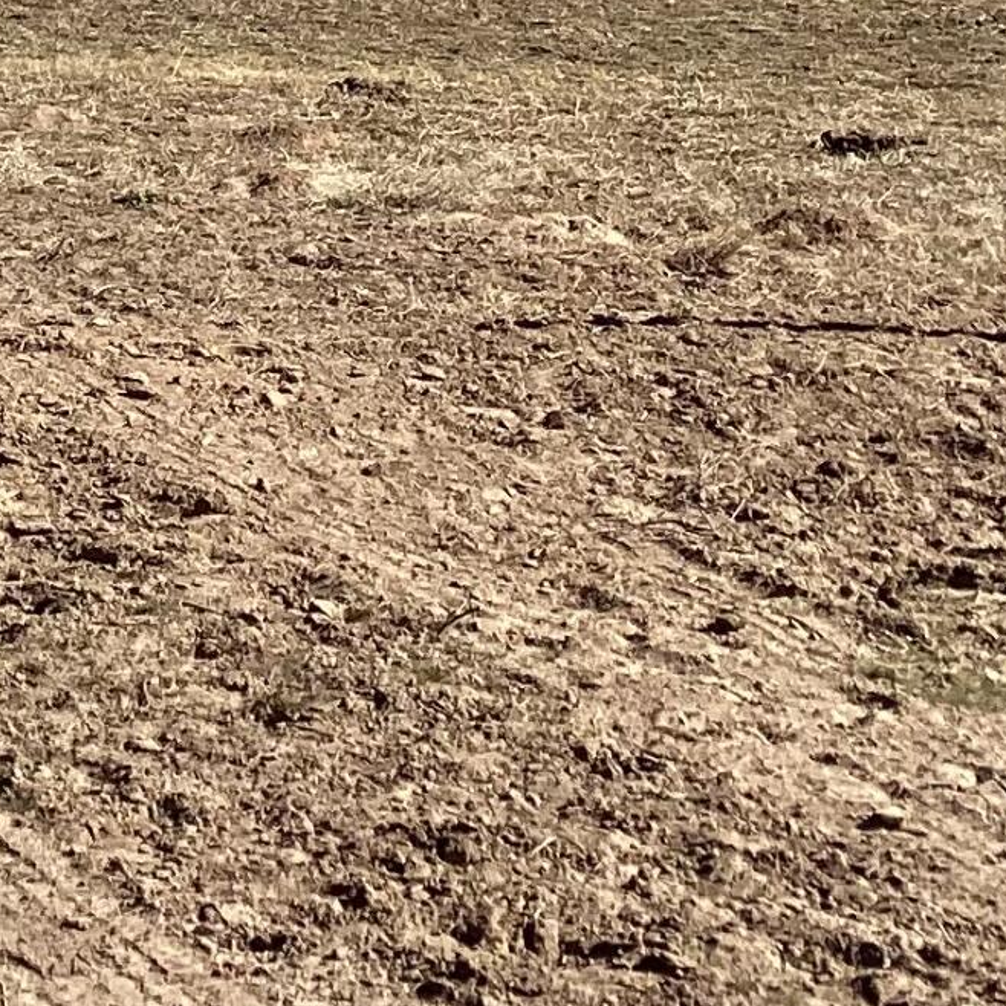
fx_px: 4110
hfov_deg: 13.8
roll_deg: -0.9
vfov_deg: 13.6
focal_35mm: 125
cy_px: -197
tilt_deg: -1.1
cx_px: 92
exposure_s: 1/1481
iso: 25
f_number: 2.4
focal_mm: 3.3
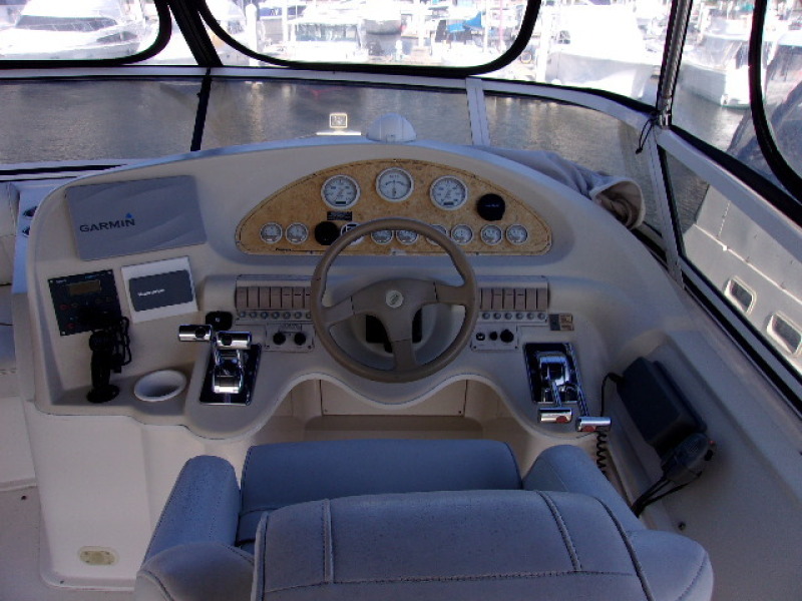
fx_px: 626
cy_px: 300
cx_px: 401
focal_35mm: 27
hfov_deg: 65.3
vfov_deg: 51.4
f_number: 10.4
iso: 80
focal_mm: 4.9
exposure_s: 1/50
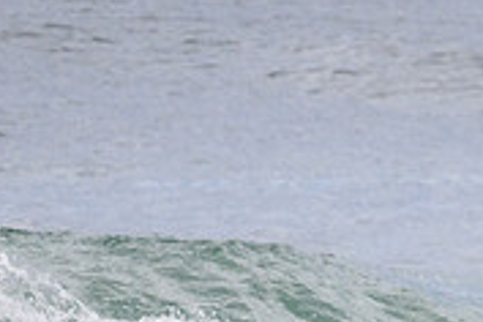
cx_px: 492
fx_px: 43010
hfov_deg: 0.6
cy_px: 445
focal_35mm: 3206
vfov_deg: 0.4
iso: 1250
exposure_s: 1/2000
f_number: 11
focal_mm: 800
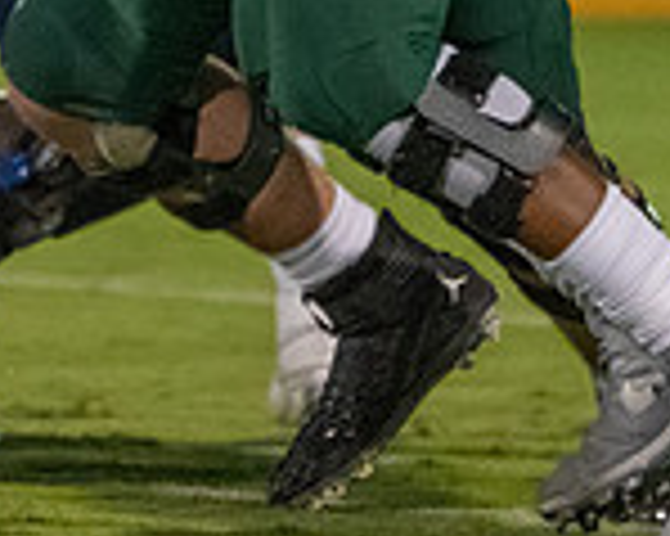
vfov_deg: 1.0
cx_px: -7
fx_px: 32103
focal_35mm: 1620
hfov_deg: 1.2
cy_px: -213
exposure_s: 1/1000
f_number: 5.6
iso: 8000
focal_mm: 318
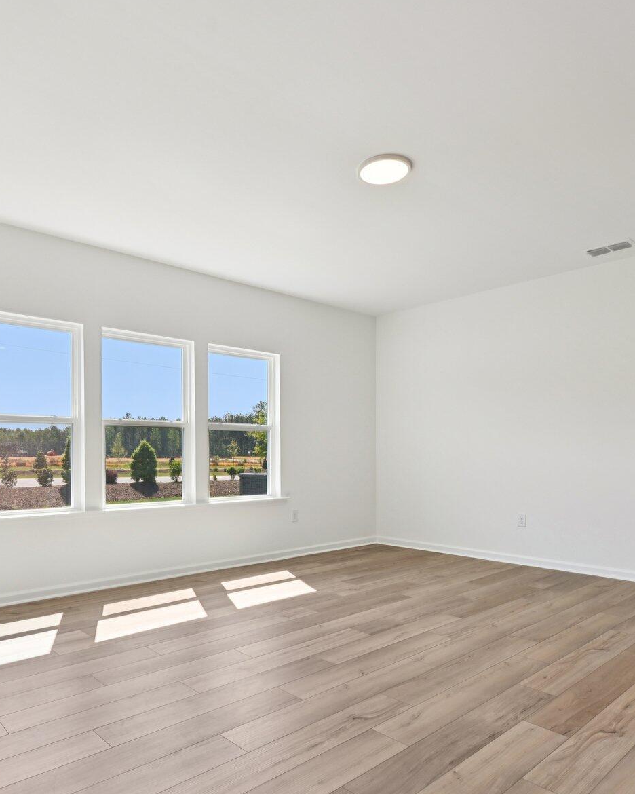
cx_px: 272
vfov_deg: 72.2
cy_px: 456
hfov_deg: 60.6
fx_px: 540
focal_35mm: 23
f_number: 8
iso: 100
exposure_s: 1/160
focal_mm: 14
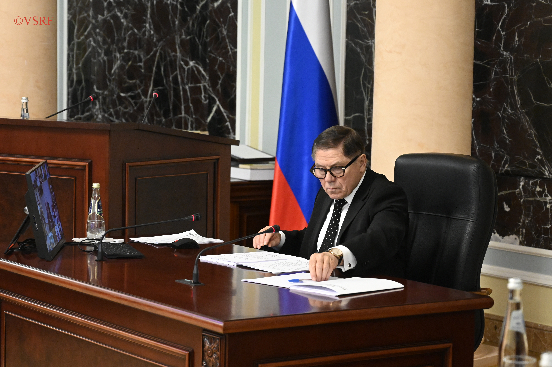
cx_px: 276
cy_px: 184
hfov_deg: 19.5
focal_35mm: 105
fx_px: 1609
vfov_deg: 13.0
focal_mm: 70
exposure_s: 1/125
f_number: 4
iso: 4000
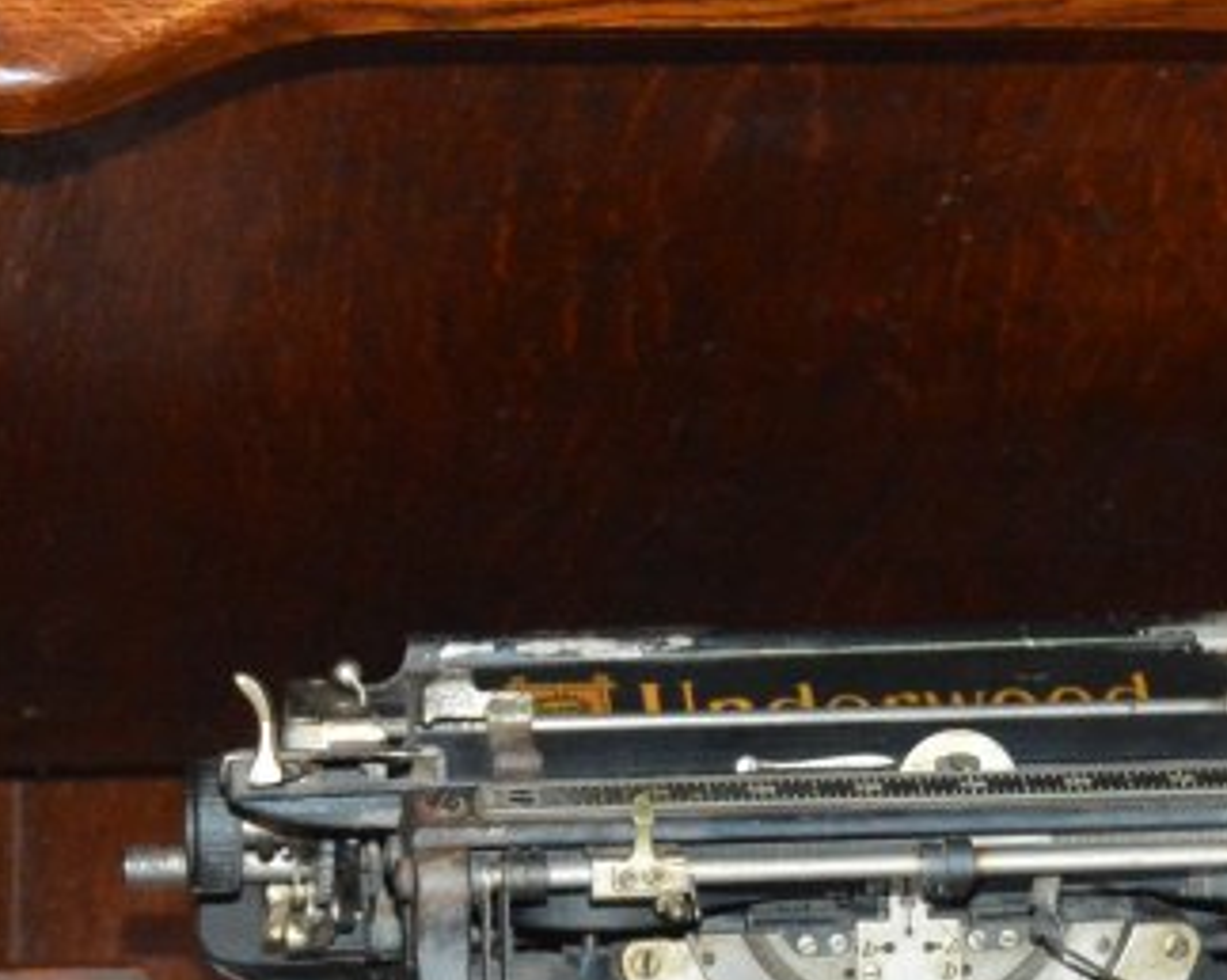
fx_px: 4936
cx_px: 365
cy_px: 414
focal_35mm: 136
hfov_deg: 14.1
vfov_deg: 11.3
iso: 3200
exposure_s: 1/60
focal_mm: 26
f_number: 4
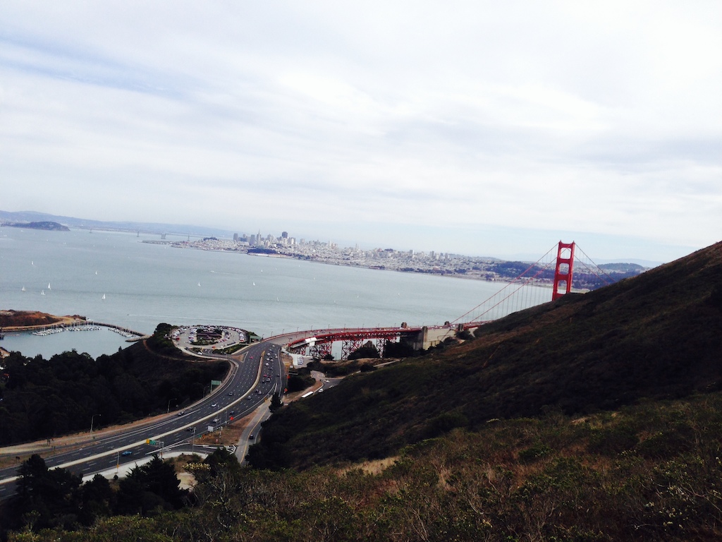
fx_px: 688
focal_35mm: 33
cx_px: 361
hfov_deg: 55.4
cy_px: 271
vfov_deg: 42.9
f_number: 2.4
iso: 50
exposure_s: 1/1748
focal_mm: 4.12
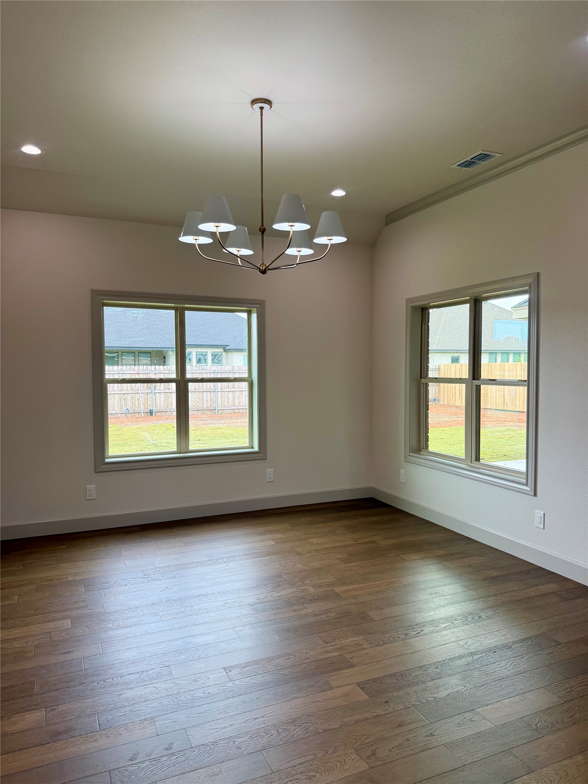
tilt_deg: -2.2
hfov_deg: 56.8
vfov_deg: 71.6
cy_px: 392
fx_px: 544
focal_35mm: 24
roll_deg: -0.3
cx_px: 294
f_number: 1.78
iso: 100
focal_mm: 6.76
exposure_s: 1/255
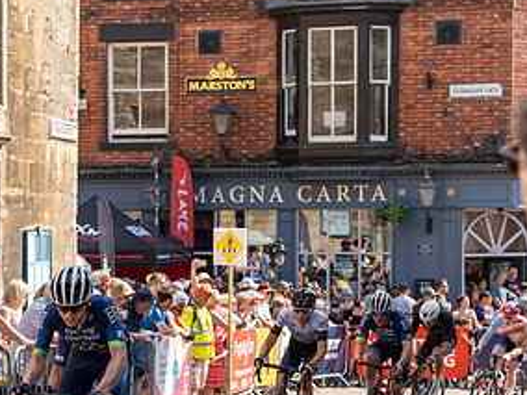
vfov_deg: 13.7
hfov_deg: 18.0
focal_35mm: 108
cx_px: 95
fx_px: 1644
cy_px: 299
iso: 100
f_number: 3.5
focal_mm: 55
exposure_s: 1/500
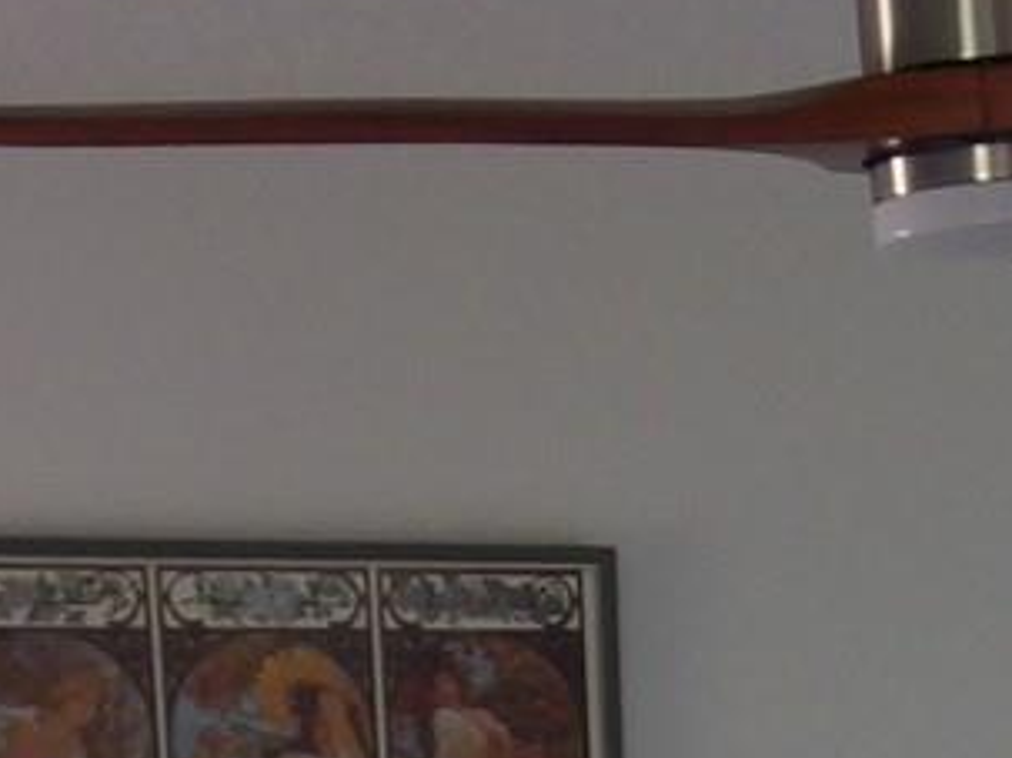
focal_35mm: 148
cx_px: 1156
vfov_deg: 9.1
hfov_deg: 13.1
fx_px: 4325
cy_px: 1800
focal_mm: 6
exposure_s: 1/45
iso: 200
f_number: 1.8
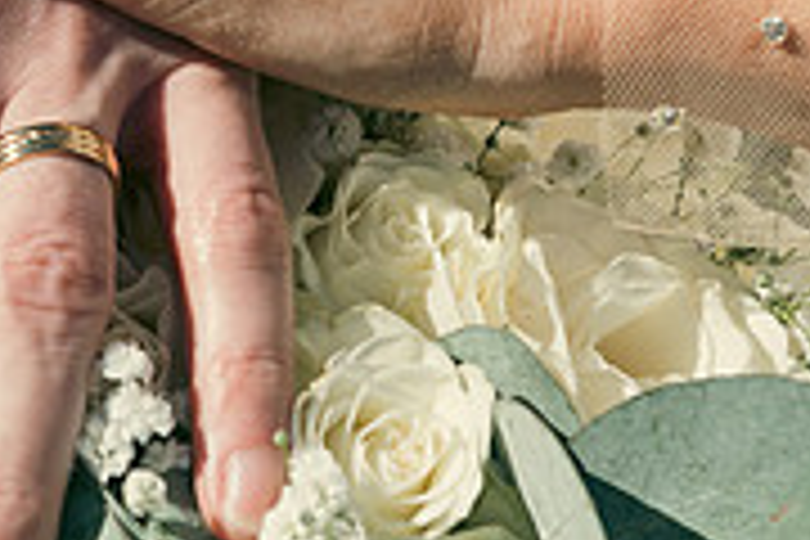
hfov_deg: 9.1
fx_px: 5062
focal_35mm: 225
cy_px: -11
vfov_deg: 6.1
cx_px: 4
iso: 100
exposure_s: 1/1000
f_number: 5.6
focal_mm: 70
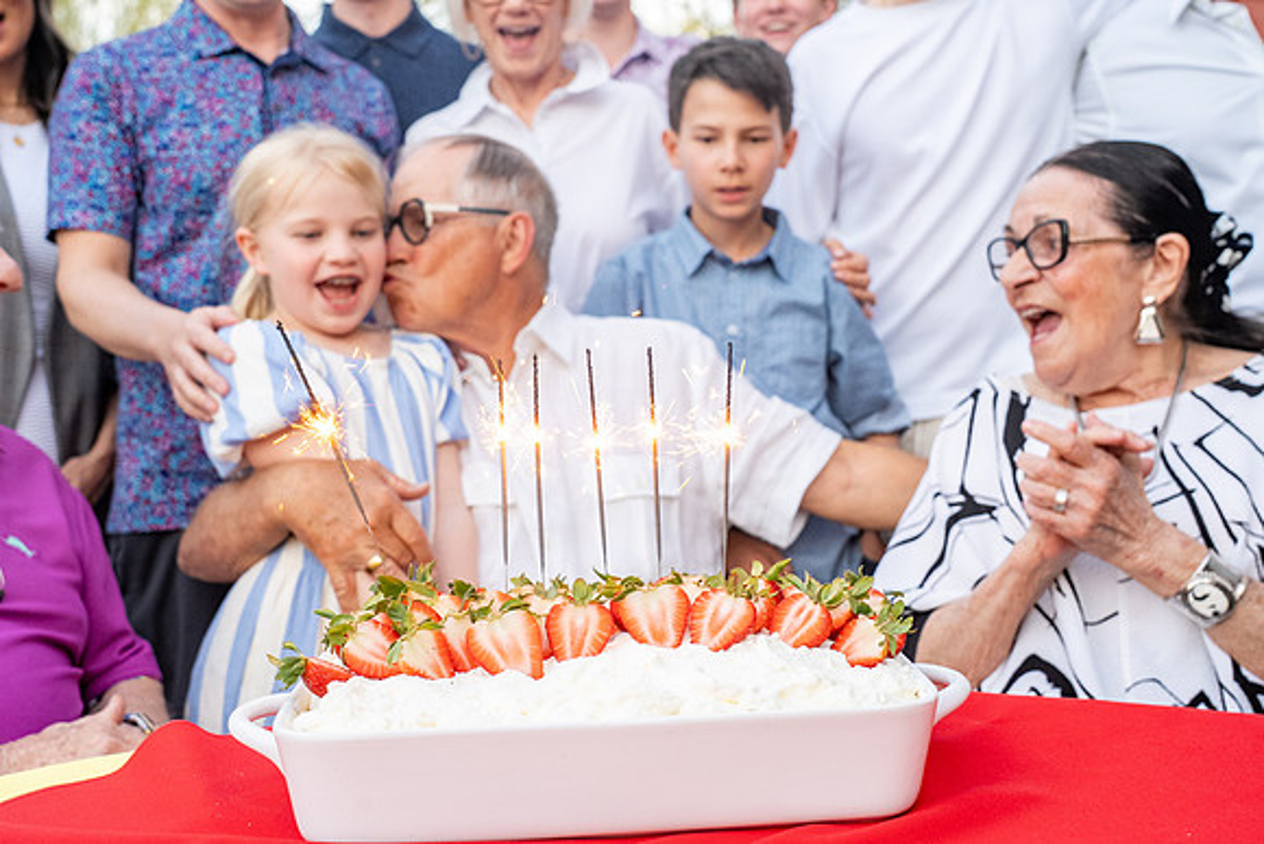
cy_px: 422
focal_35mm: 40
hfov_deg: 48.4
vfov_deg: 33.4
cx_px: 632
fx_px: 1405
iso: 1250
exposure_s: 1/160
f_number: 6.3
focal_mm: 40
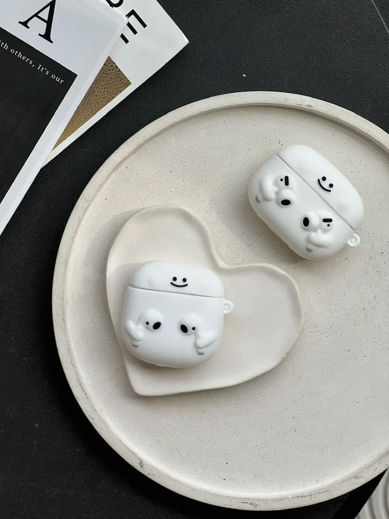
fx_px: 1154
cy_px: 260
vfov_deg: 25.3
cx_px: 194
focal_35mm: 77
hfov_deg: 19.1
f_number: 2.8
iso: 25
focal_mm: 9
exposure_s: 1/223
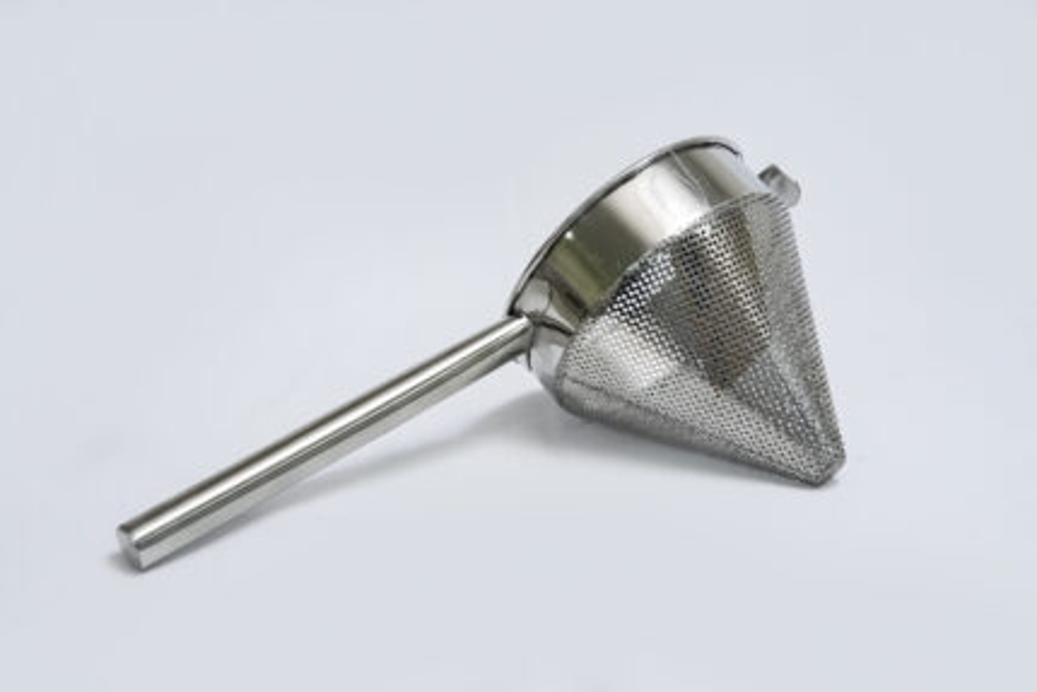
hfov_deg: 30.5
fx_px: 1902
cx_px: 518
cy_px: 346
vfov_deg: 20.6
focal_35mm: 66
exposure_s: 1/160
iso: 6400
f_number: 16
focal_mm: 66
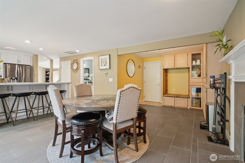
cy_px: 82
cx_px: 122
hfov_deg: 96.7
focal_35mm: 16
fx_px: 109
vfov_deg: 73.7
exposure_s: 1/13
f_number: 8
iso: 1600
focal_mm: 16
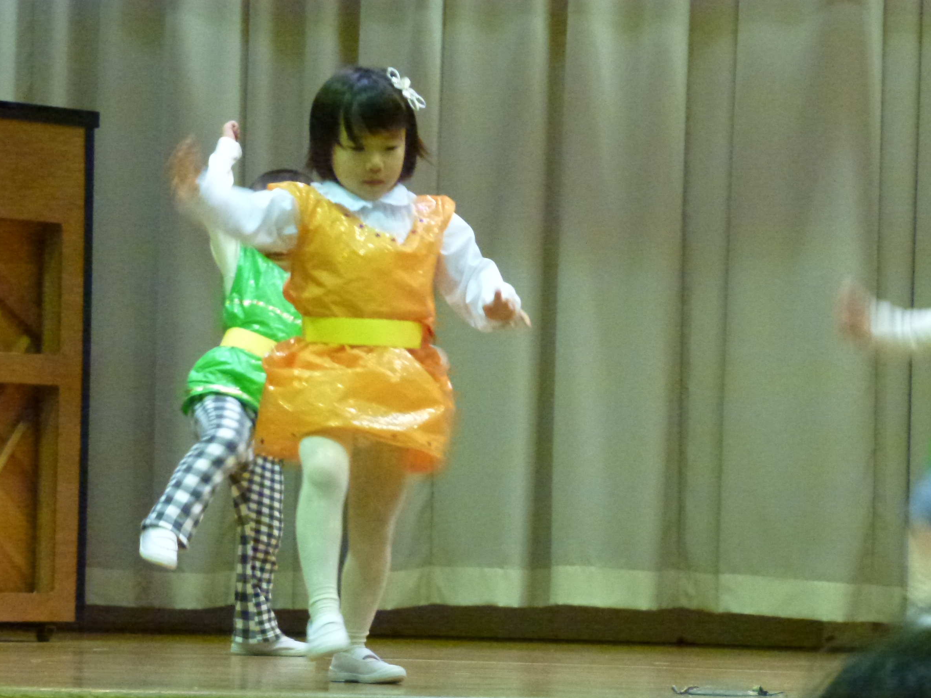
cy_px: 369
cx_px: 455
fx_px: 4115
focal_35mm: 153
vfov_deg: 9.7
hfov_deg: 12.9
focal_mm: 25.5
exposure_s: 1/30
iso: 1600
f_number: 5.3
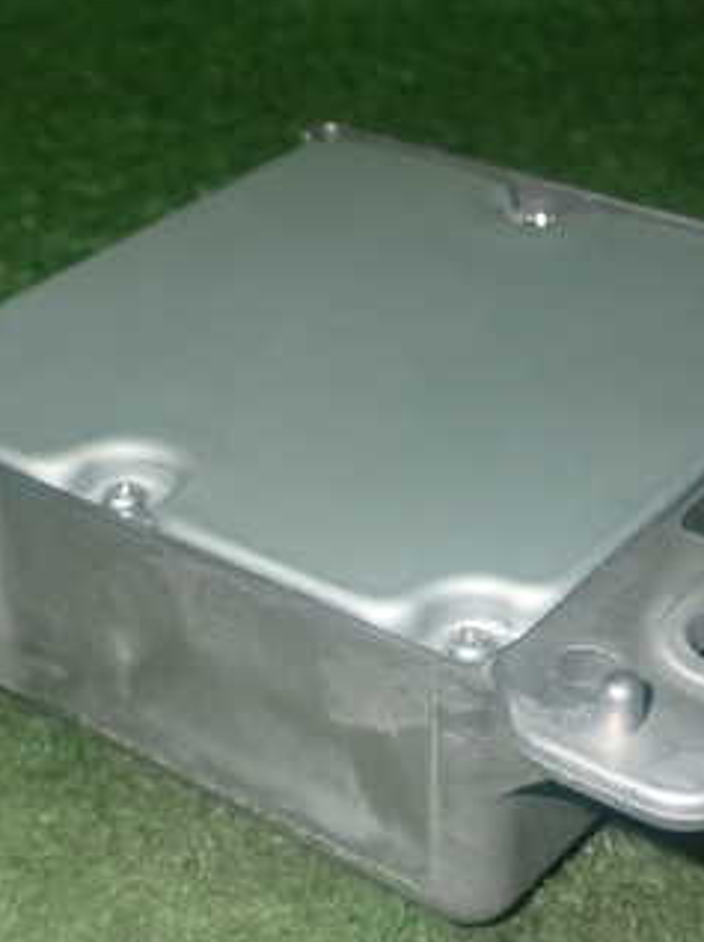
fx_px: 1956
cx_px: 294
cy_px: 526
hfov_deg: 20.4
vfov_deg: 27.0
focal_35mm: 72
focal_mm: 6.83
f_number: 8
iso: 400
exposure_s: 1/40
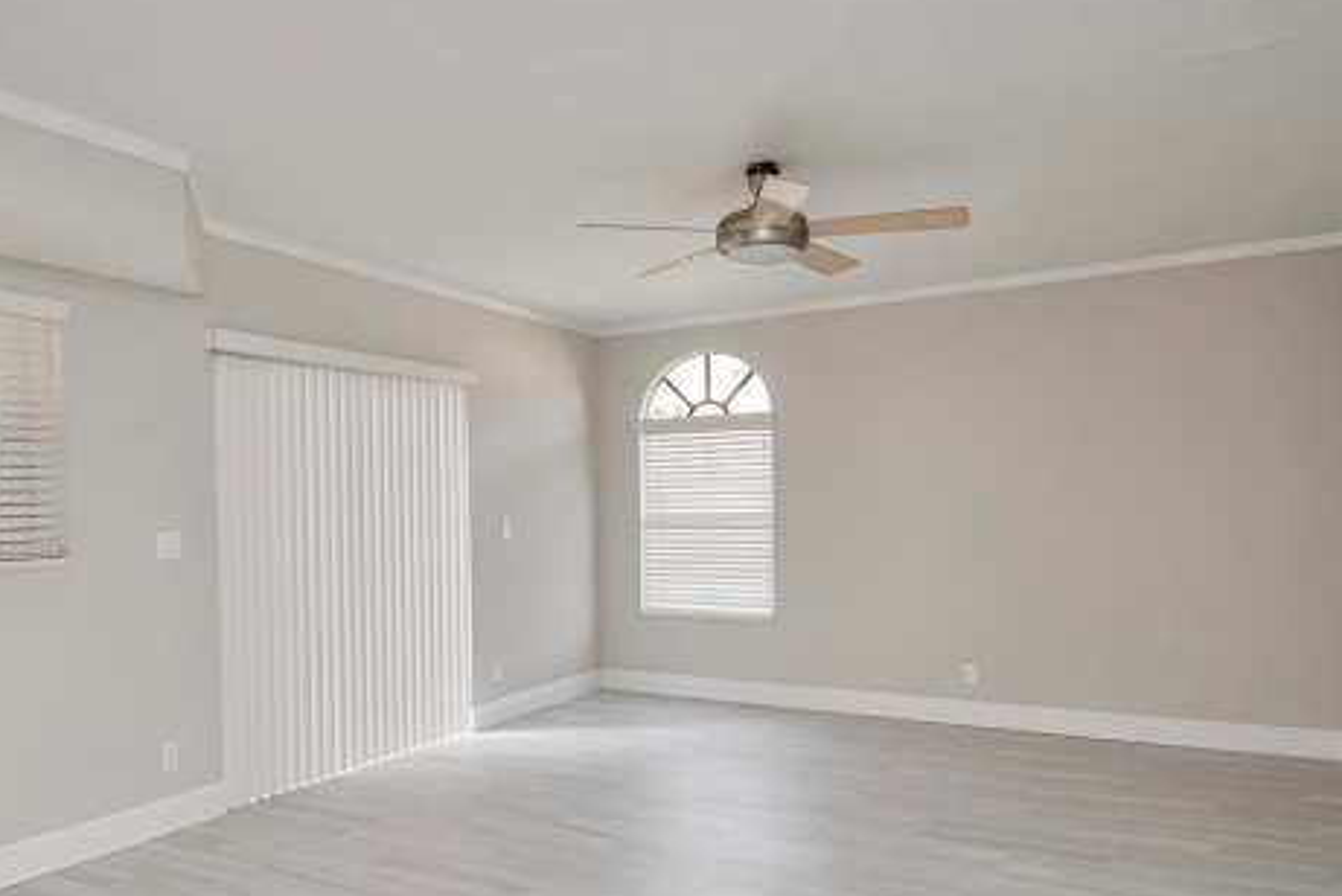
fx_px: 970
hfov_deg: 67.7
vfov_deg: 49.4
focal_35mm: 26
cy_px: 522
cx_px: 460
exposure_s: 1/100
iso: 800
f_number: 5
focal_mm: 10
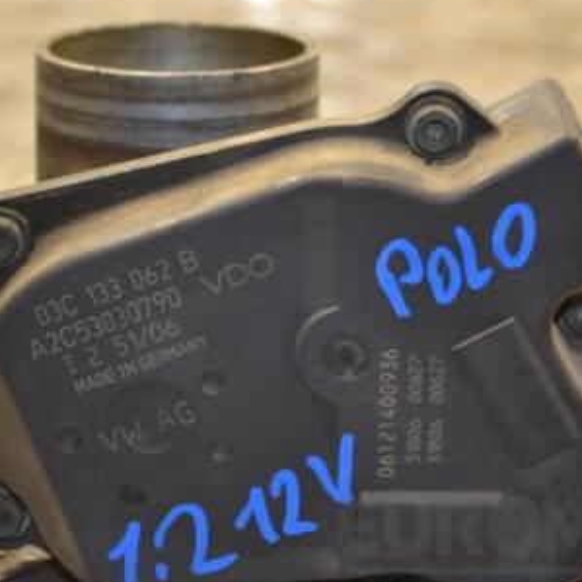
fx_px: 2679
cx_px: 304
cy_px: 267
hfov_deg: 12.4
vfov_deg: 12.4
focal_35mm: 141
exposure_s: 1/60
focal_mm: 55
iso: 800
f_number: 5.6
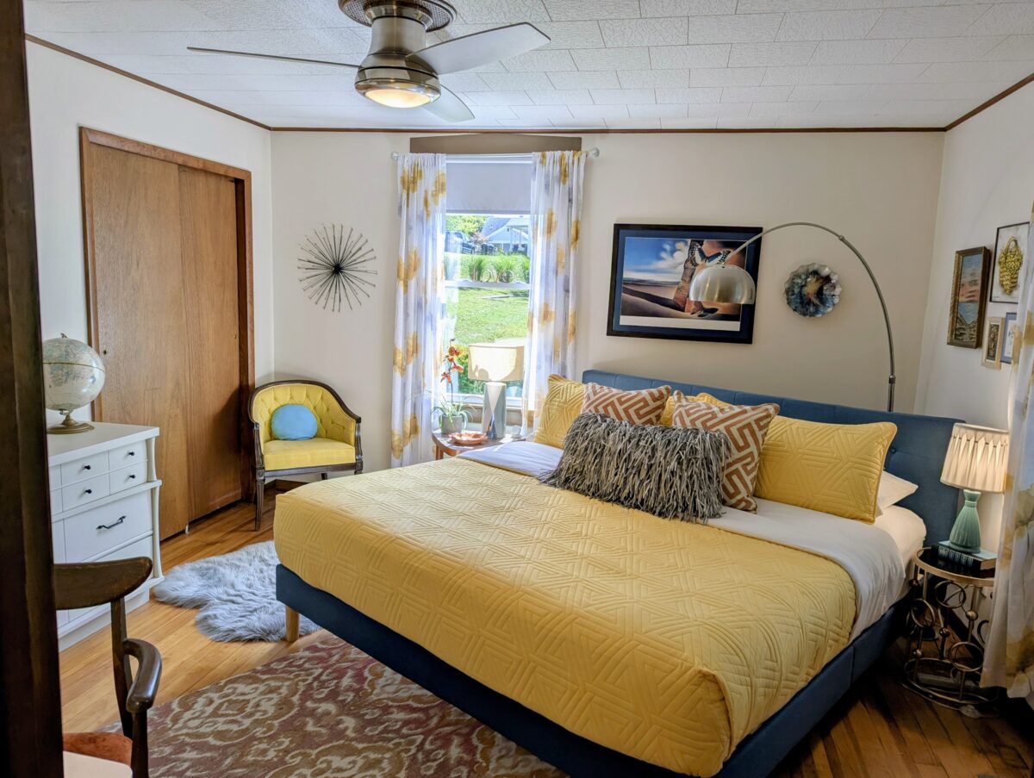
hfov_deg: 71.5
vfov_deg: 56.9
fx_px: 718
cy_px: 389
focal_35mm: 24
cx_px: 517
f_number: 1.85
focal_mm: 6.81
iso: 44
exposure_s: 1/615
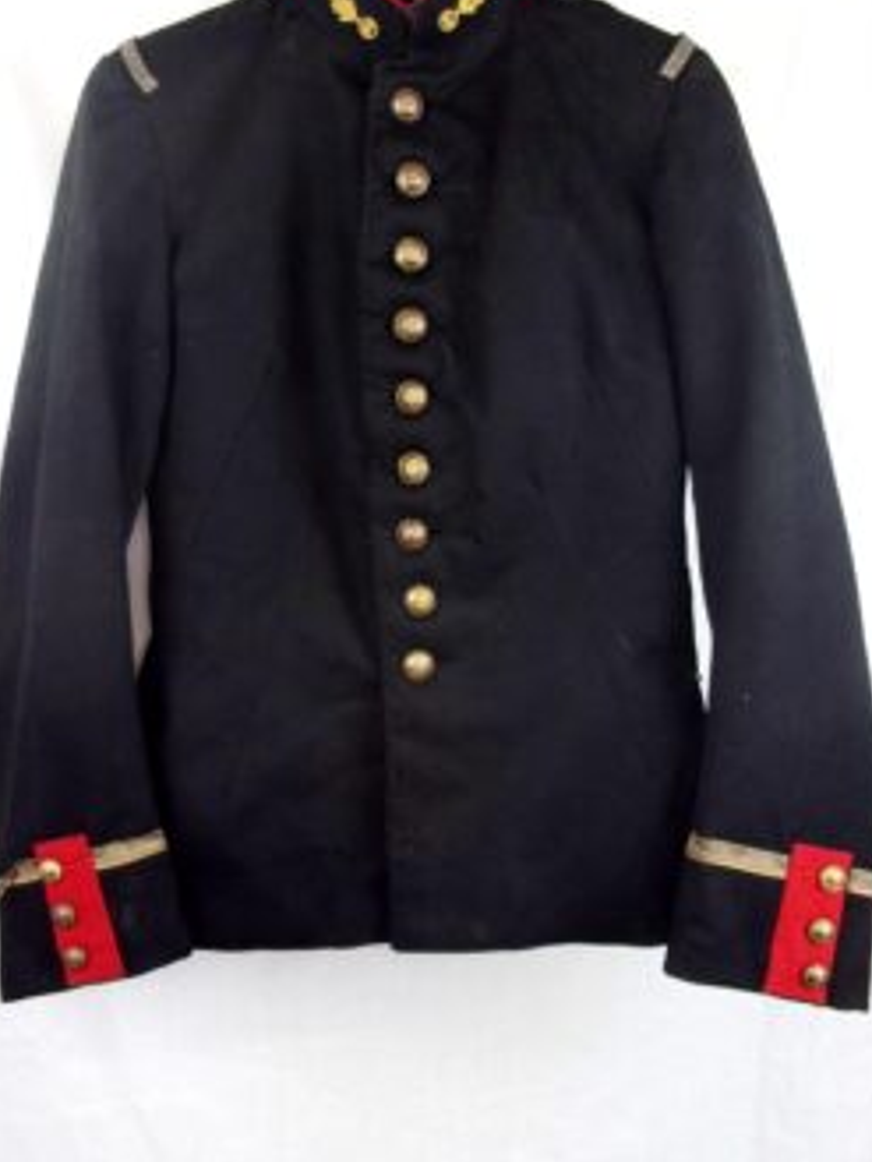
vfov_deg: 53.7
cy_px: 487
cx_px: 406
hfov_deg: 41.8
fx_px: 1141
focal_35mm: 34
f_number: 3.9
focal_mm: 5.1
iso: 118
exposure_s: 1/34
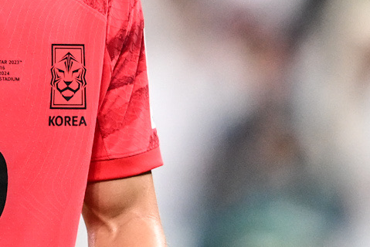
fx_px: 17585
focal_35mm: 1710
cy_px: 167
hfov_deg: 1.2
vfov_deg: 0.8
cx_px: -49
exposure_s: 1/1000
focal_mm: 400
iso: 1600
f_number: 2.8
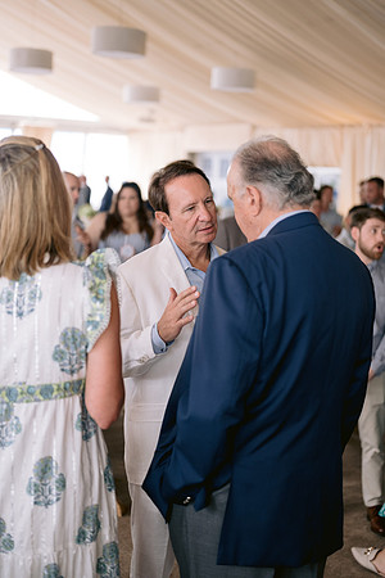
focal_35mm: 50
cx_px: 192
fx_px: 802
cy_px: 289
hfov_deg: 27.0
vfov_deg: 39.6
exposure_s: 1/400
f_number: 2
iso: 800
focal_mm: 50
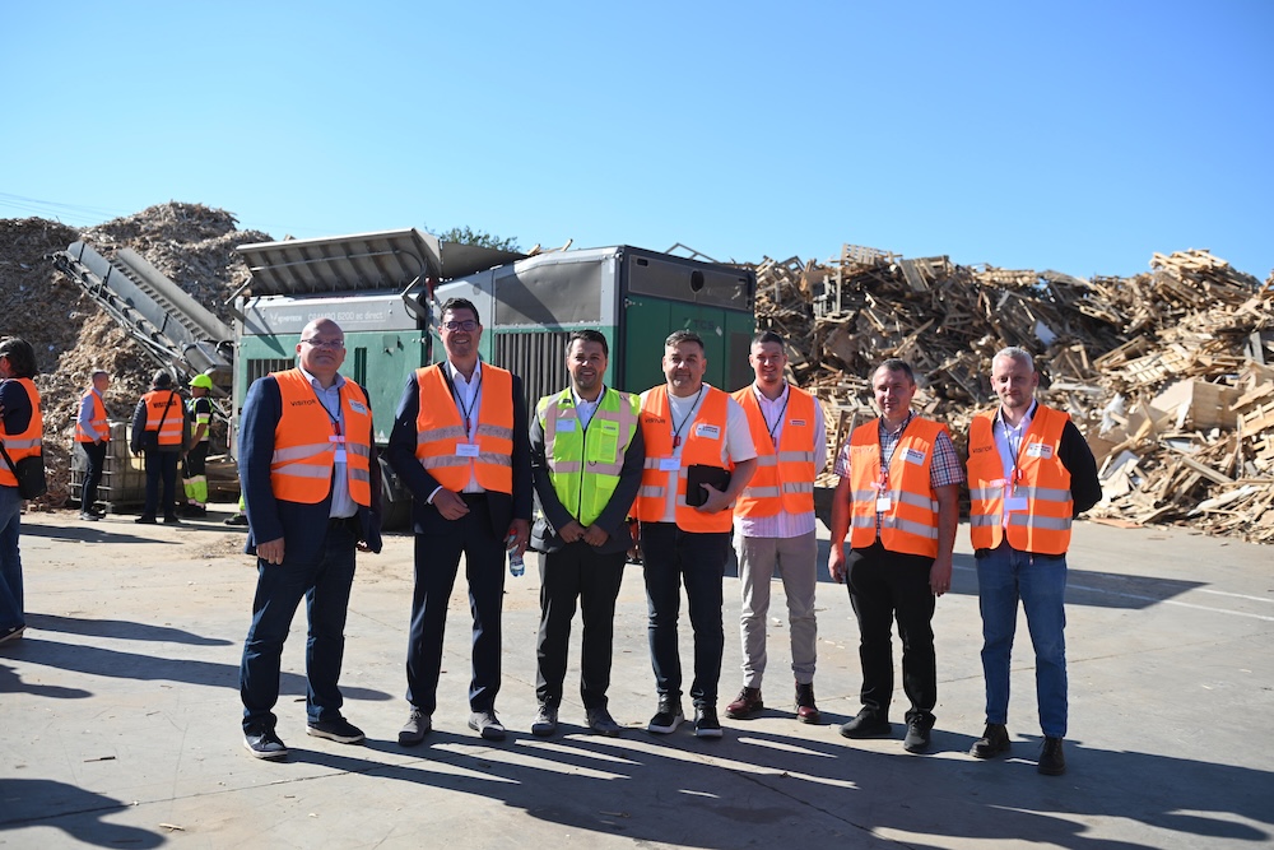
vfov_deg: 38.9
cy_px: 425
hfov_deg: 55.8
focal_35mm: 34
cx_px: 637
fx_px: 1203
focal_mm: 34
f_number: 3.5
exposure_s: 1/1000
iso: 100
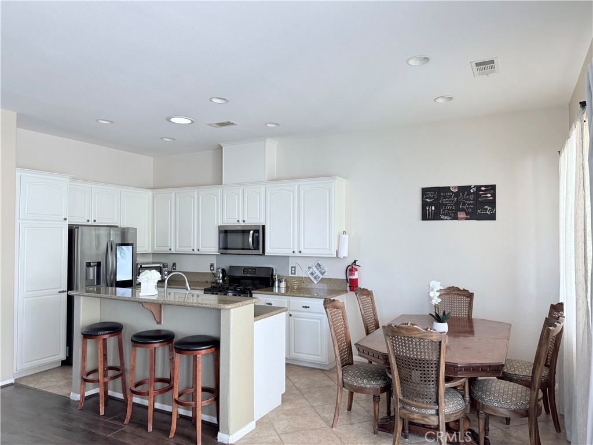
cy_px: 222
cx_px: 296
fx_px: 411
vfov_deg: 56.8
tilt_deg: +2.2
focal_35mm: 24
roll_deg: +0.3
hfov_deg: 71.6
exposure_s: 1/121
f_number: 1.78
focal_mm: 6.76
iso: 160
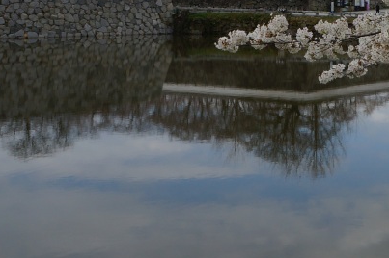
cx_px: 427
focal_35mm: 67
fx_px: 723
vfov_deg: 19.4
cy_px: -26
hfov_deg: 27.6
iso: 200
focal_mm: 18
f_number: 13
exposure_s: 1/250
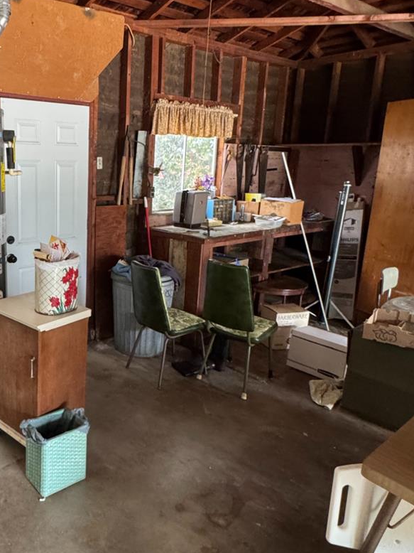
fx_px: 431
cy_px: 253
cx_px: 53
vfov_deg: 65.2
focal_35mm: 27
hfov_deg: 47.0
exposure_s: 1/63
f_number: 2.2
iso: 320
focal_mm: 2.22
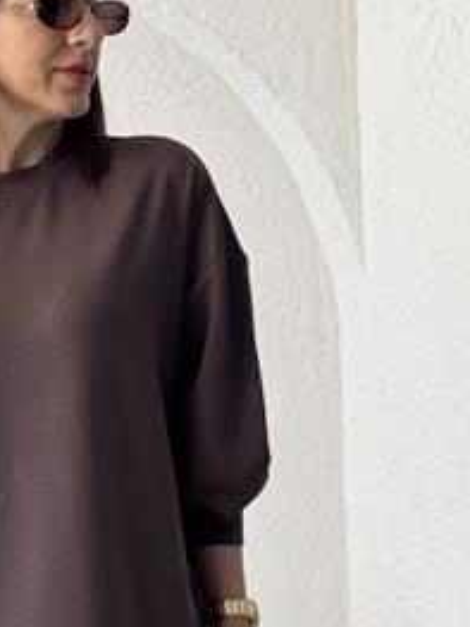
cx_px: 79
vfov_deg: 20.7
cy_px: 312
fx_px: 1721
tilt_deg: -0.5
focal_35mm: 95
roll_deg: +1.5
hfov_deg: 15.4
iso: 50
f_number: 1.78
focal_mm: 6.76
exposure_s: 1/178
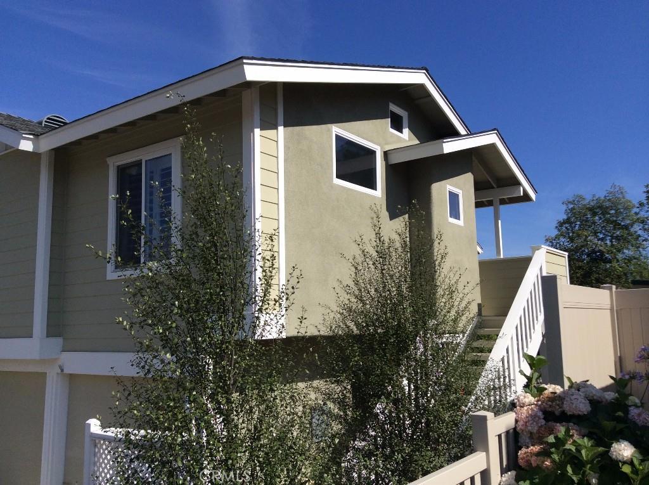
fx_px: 618
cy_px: 242
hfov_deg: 55.4
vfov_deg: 42.8
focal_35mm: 33
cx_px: 324
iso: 32
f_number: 2.4
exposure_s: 1/2387
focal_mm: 3.3
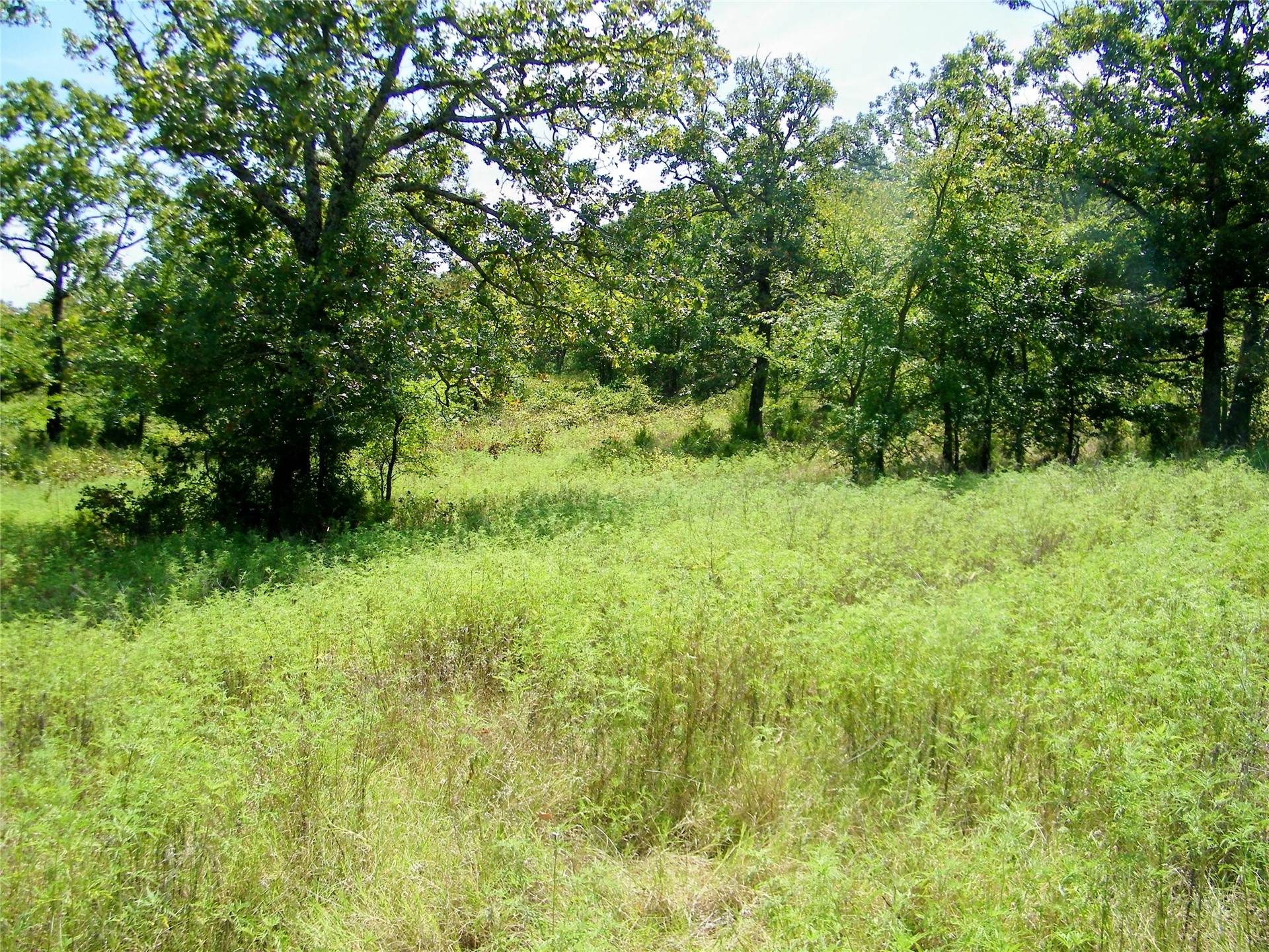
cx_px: 634
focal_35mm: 28
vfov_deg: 49.7
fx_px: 1026
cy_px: 476
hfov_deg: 63.4
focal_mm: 5
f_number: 7
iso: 80
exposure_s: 1/160
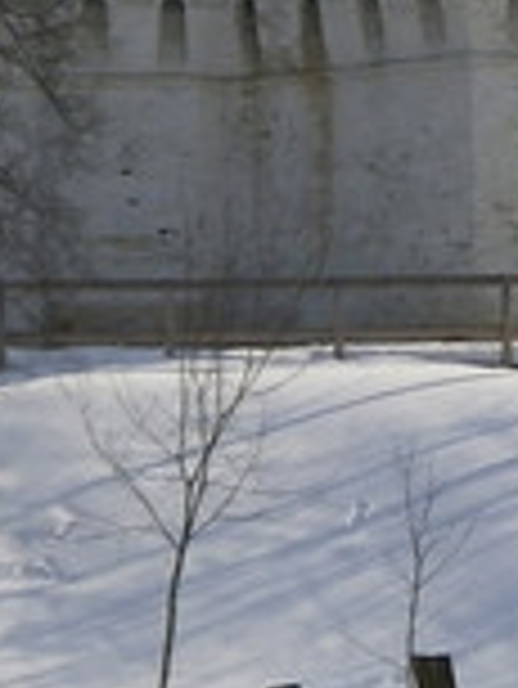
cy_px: -160
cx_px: 1351
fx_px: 7253
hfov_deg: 4.0
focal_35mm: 364
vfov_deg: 5.4
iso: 80
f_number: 5.5
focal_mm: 11.1
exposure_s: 1/640
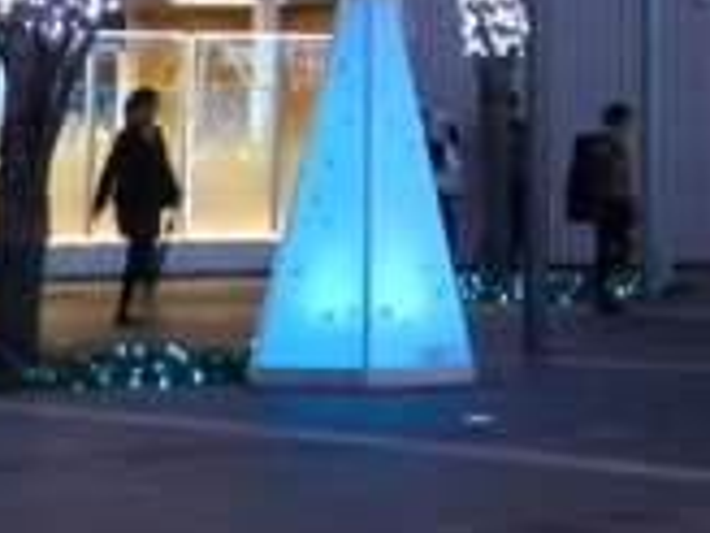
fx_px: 3794
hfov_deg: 10.6
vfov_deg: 7.6
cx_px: 784
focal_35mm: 185
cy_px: -689
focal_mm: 6.7
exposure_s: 1/15
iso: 400
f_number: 4
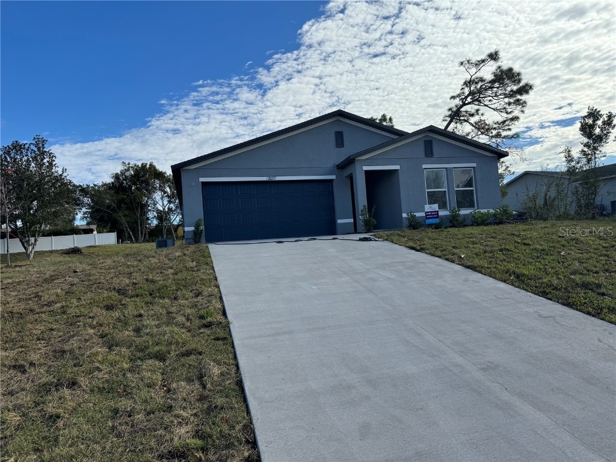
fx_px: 427
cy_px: 231
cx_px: 308
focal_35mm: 24
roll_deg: +3.8
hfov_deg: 71.6
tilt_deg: +3.8
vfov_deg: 56.8
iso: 80
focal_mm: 6.86
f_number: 1.78
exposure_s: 1/4608
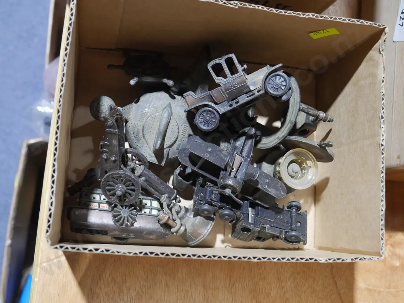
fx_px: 537
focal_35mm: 46
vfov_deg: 31.5
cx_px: 202
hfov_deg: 41.2
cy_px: 152
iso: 1600
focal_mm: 23
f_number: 5.1
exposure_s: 1/60
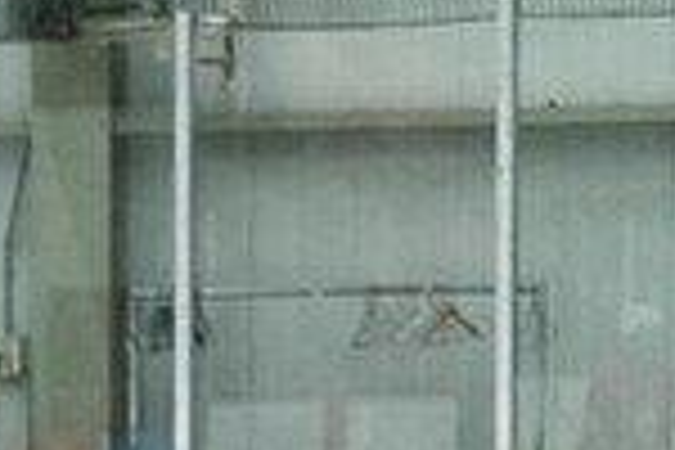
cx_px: -713
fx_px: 6393
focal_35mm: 341
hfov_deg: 5.9
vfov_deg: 4.0
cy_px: 871
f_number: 2.8
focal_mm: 70
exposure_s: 1/800
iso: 3200
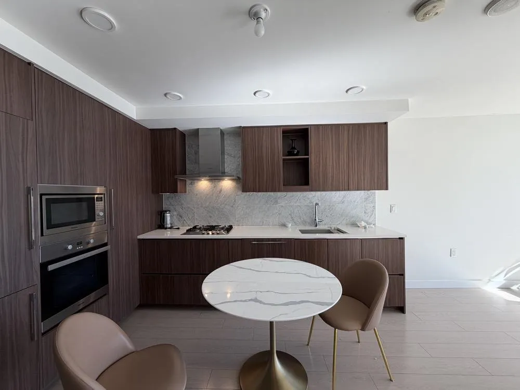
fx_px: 210
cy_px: 195
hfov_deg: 102.1
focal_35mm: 14
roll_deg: +1.0
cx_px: 260
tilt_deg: -0.8
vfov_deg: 85.7
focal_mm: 2.22
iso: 40
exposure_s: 1/120
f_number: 2.2
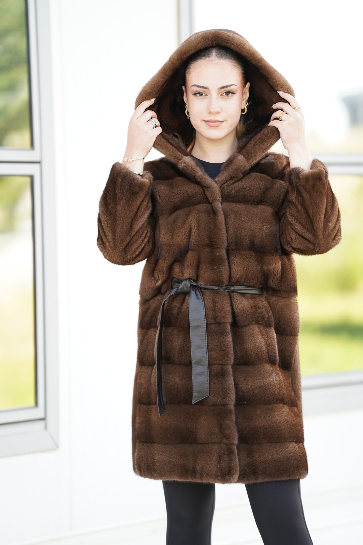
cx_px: 181
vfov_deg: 10.2
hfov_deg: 6.8
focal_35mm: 201
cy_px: 271
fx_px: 3040
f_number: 2.8
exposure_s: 1/250
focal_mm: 200
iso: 250
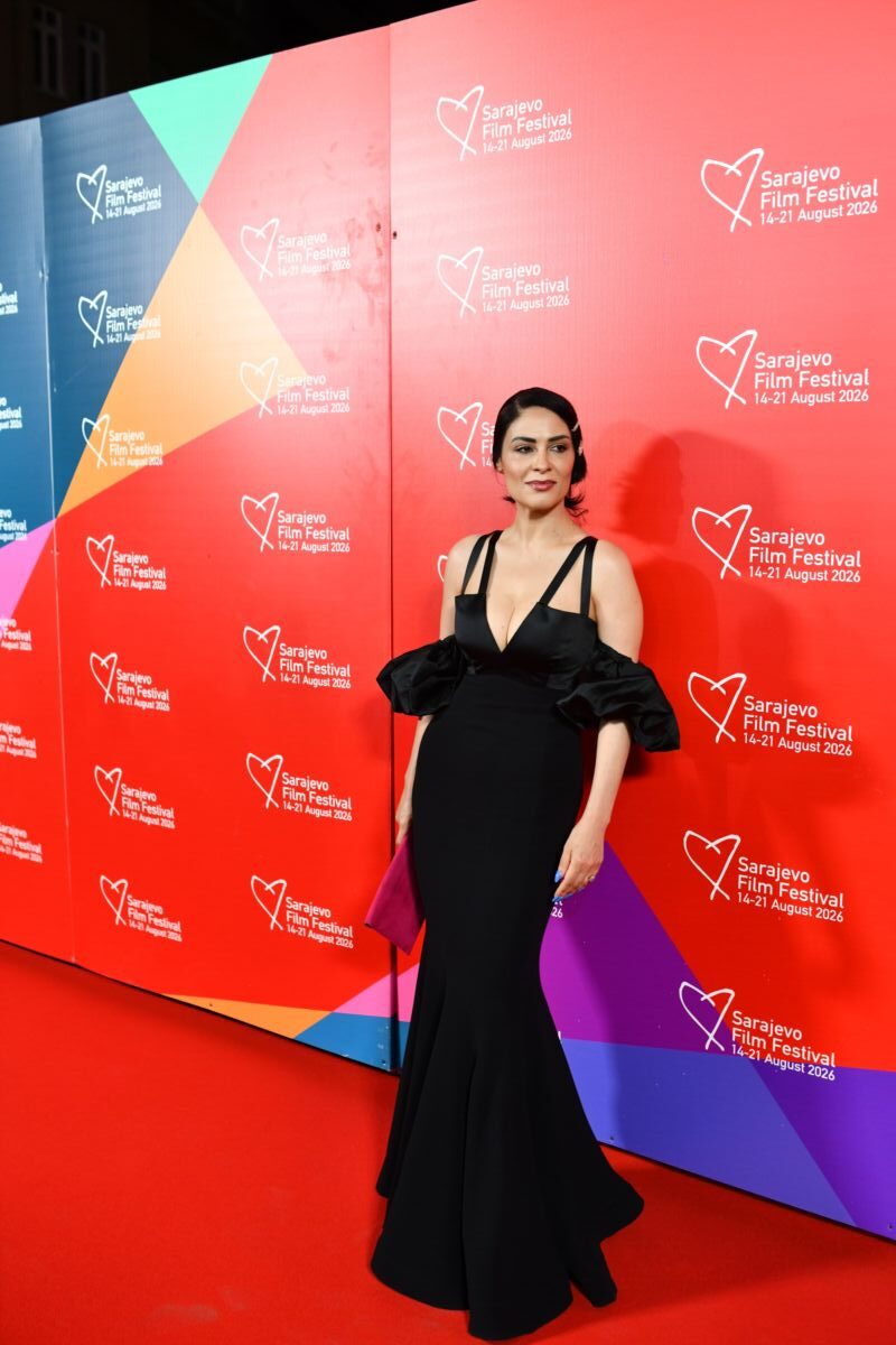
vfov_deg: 54.4
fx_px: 1307
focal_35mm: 35
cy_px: 672
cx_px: 448
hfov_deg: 37.9
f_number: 2.8
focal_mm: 35
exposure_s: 1/500
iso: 1250
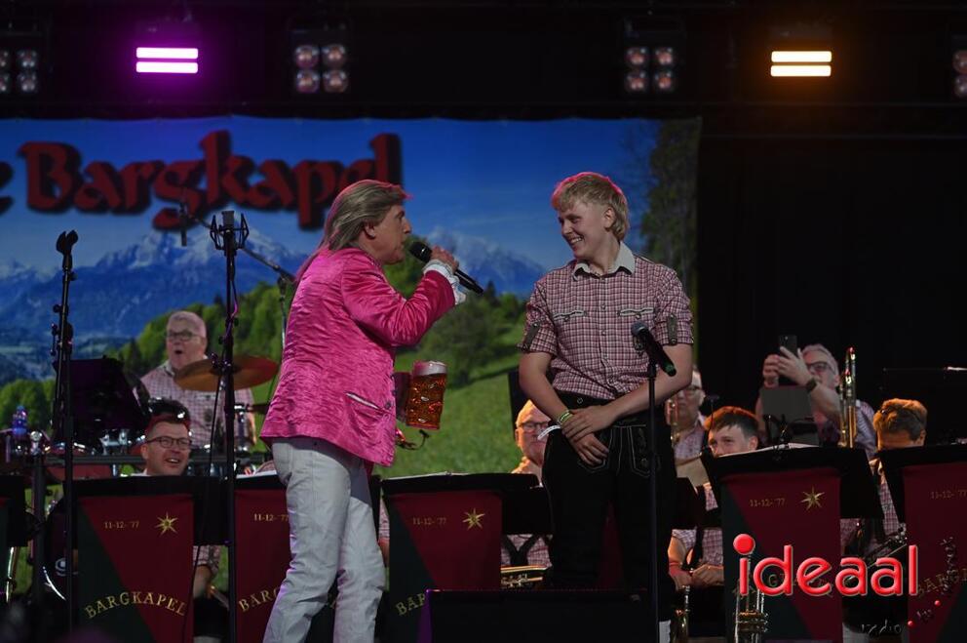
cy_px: 322
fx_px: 3622
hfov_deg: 15.2
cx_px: 484
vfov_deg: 10.1
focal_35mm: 135
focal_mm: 135
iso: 1600
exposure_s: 1/250
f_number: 4.8
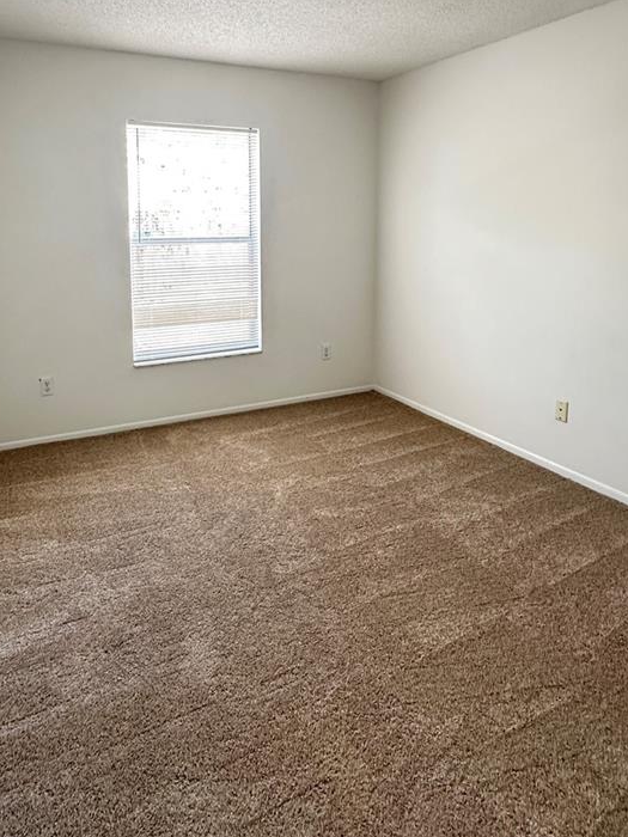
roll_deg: -0.3
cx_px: 270
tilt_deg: -4.0
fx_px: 581
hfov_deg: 56.6
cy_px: 271
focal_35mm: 24
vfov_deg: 69.3
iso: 320
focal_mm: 2.22
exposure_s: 1/84
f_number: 2.2
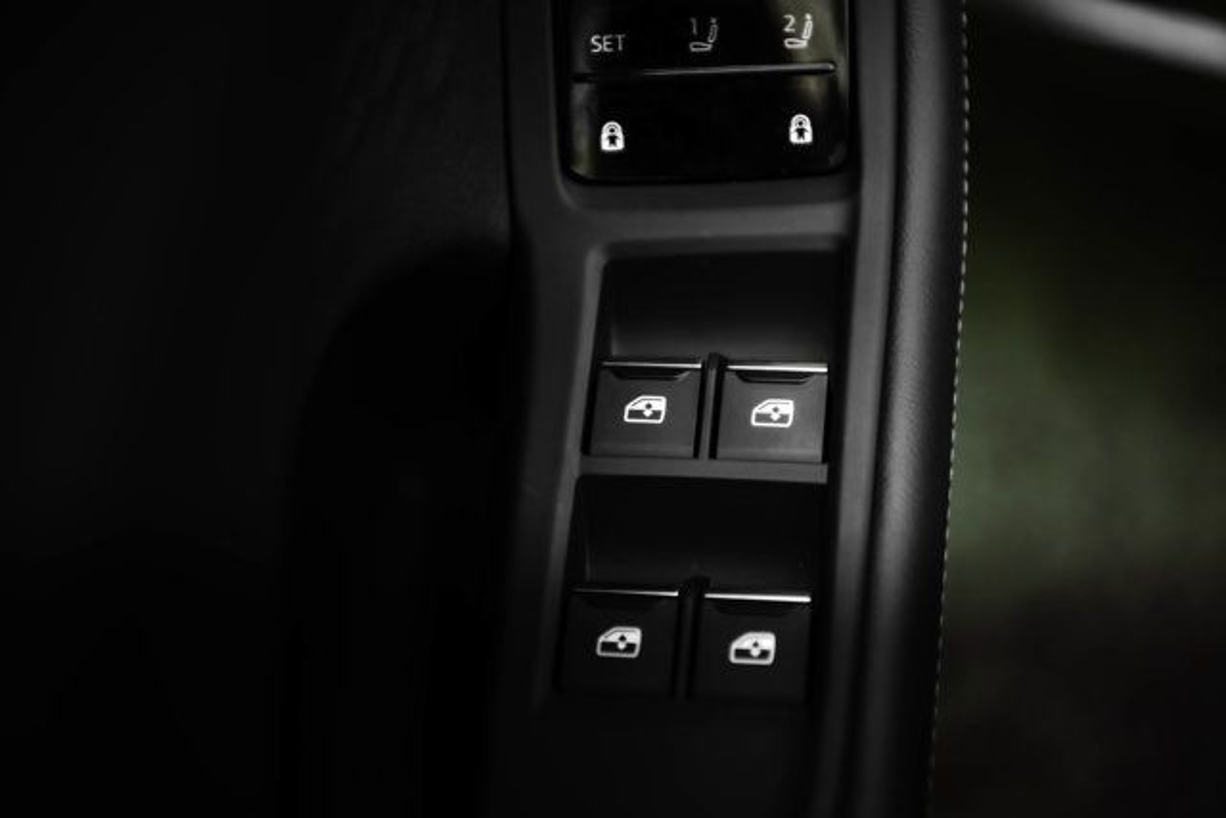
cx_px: 613
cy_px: 409
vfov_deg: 21.9
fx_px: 2112
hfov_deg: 32.4
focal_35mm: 62
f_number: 2.8
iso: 640
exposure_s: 1/400
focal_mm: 62
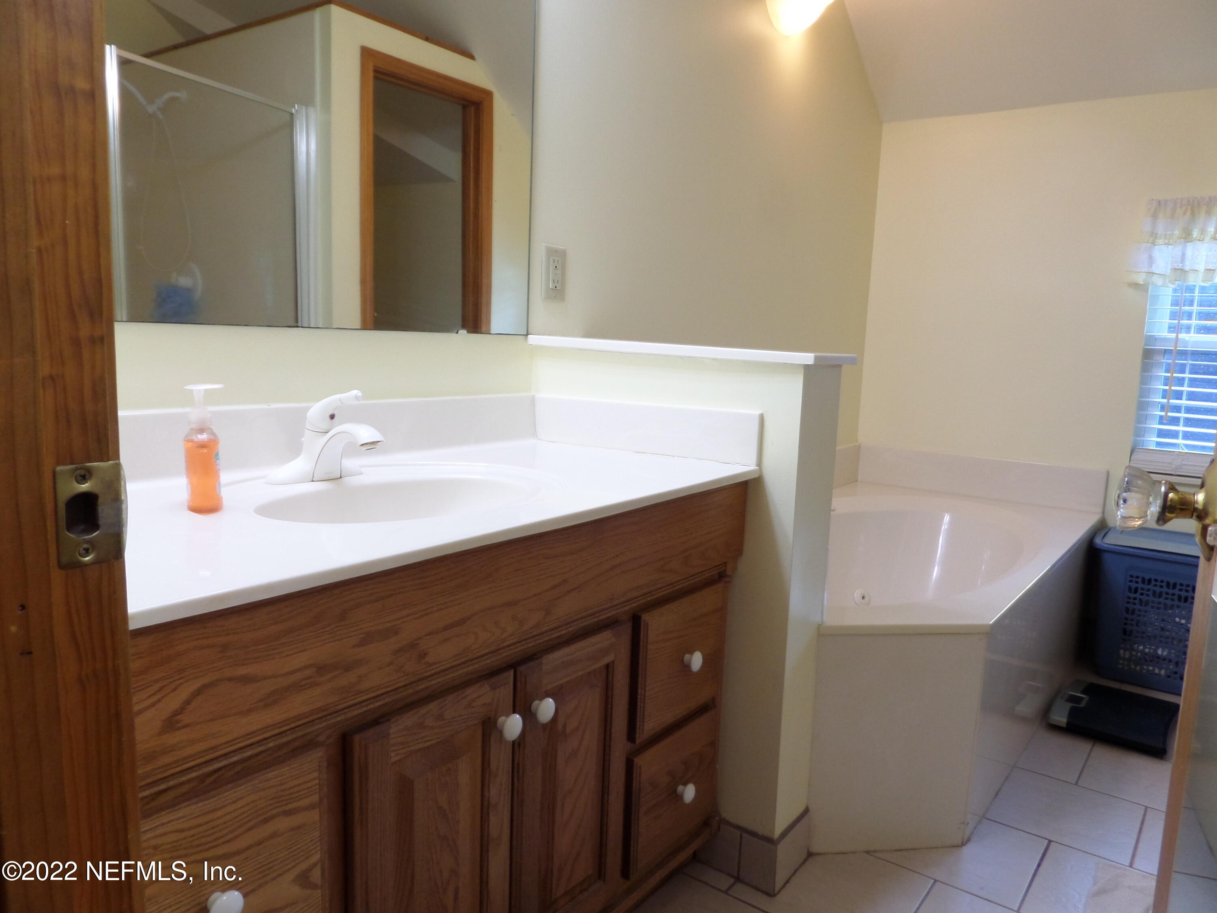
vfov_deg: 56.8
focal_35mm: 24
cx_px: 608
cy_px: 456
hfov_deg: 71.6
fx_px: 844
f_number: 3.2
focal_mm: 4
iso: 200
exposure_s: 1/30
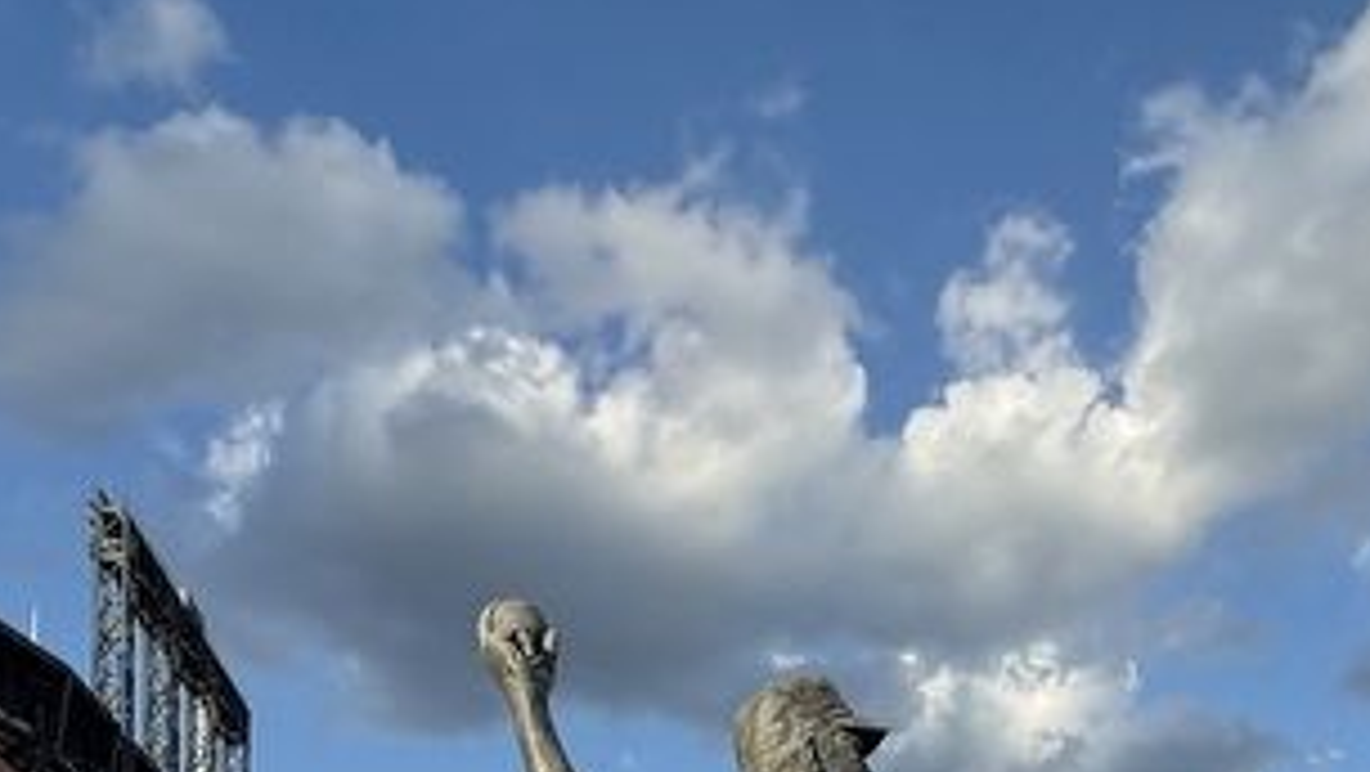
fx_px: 1454
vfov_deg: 21.6
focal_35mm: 40
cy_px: 1320
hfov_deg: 49.1
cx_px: 970
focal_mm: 2.22
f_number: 2.2
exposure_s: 1/1368
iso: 50
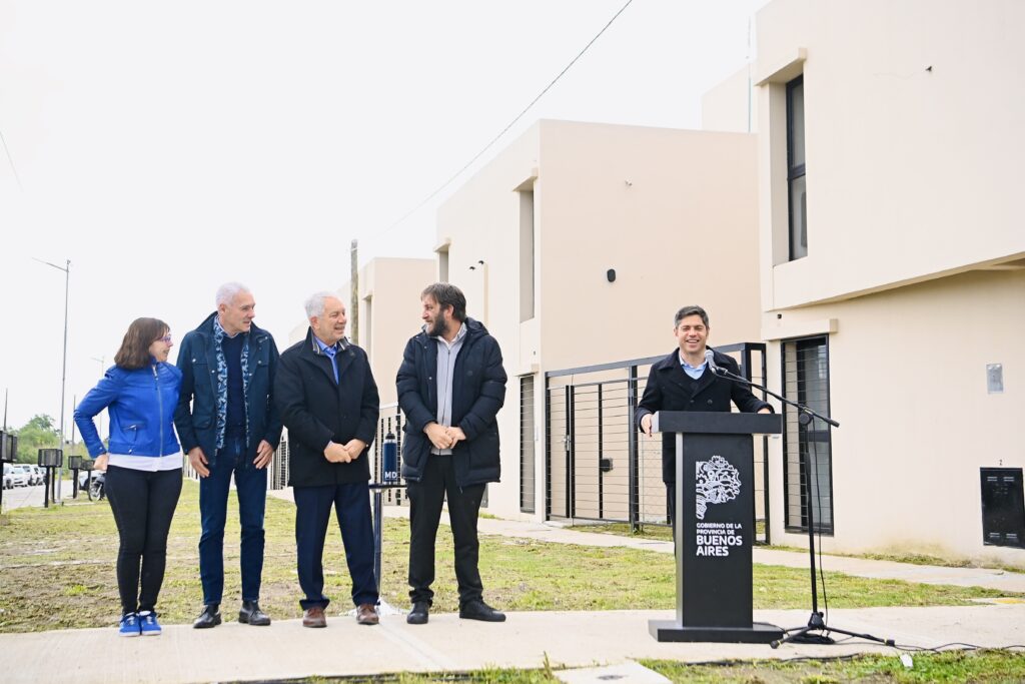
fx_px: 1139
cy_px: 342
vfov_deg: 33.4
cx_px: 512
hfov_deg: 48.5
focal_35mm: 40
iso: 1250
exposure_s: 1/4000
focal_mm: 40
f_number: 3.5
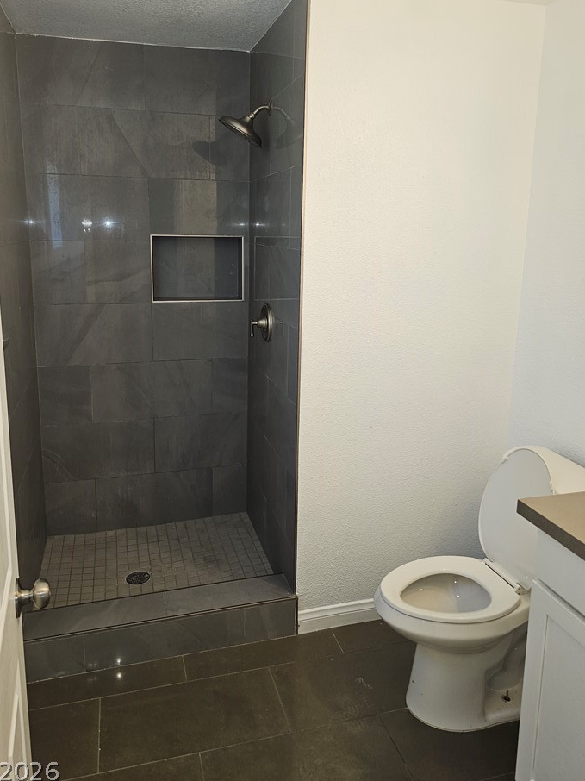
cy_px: 350
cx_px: 266
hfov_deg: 53.0
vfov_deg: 67.1
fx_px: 586
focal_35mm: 26
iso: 50
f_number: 1.7
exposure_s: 1/60
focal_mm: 6.3
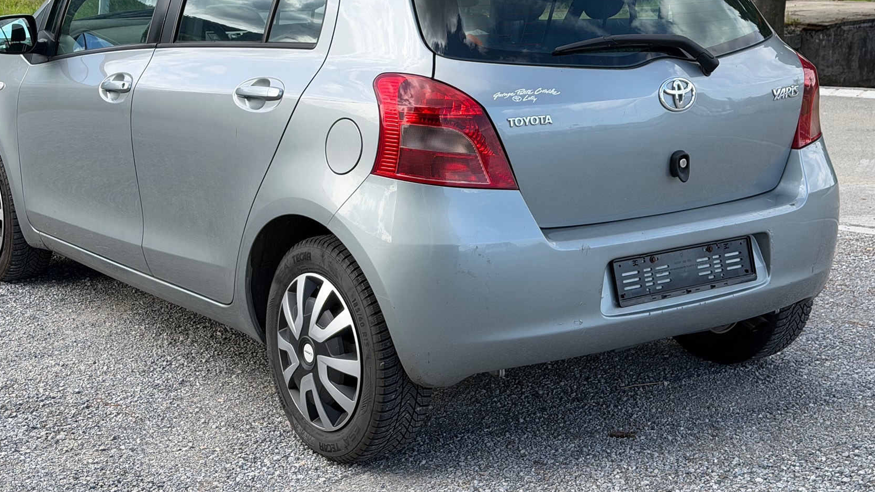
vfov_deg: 19.0
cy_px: 136
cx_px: 407
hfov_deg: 33.3
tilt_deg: -8.0
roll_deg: +0.3
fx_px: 1462
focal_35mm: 63
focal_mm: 6.76
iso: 64
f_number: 1.78
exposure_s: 1/1484
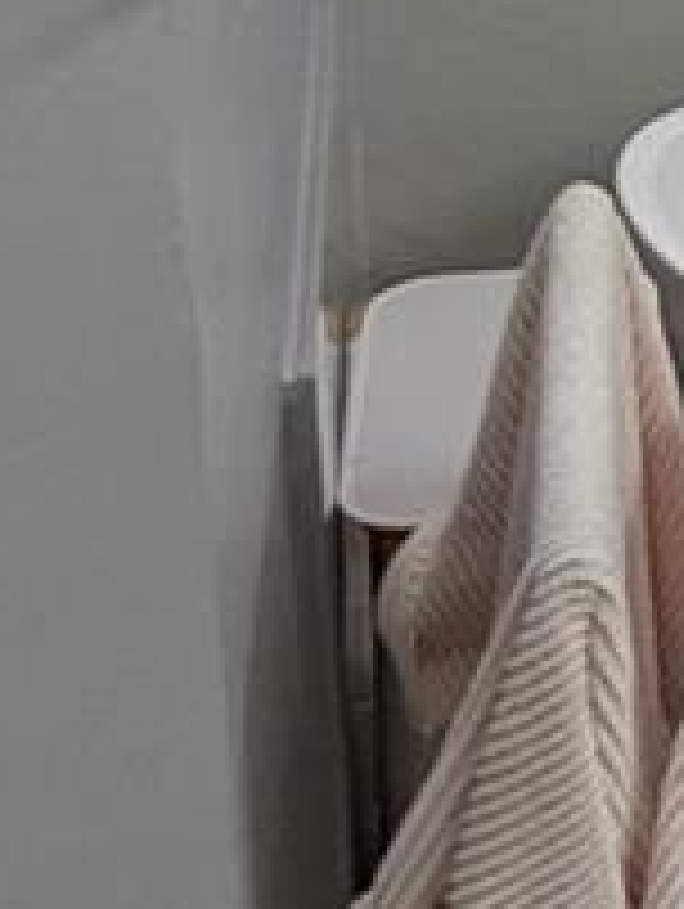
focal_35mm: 83
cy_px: -36
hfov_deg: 11.8
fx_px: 2182
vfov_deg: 22.5
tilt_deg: -18.8
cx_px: 1926
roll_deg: -8.6
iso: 125
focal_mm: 2.22
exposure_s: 1/120
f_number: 2.2
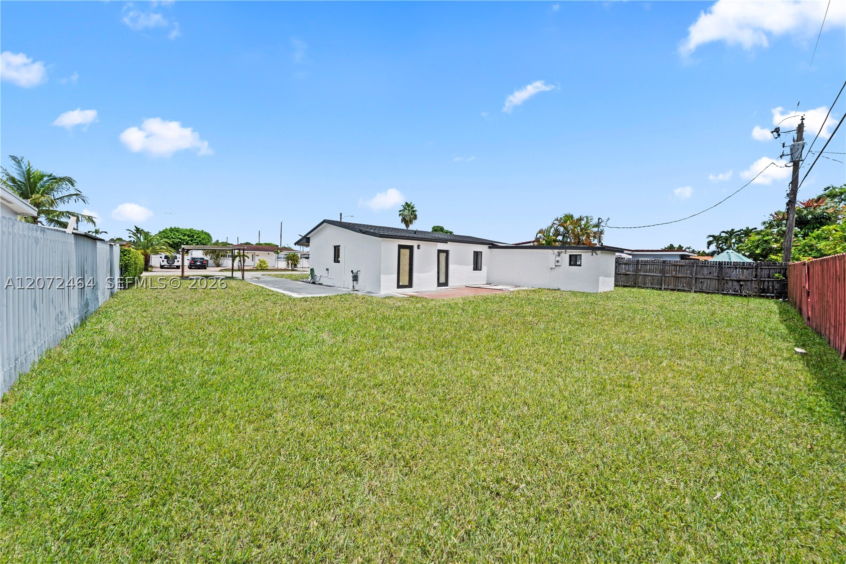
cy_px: 282
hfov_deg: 112.6
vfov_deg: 90.0
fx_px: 282
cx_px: 423
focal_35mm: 12
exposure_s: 1/80
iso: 100
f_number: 8
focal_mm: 12
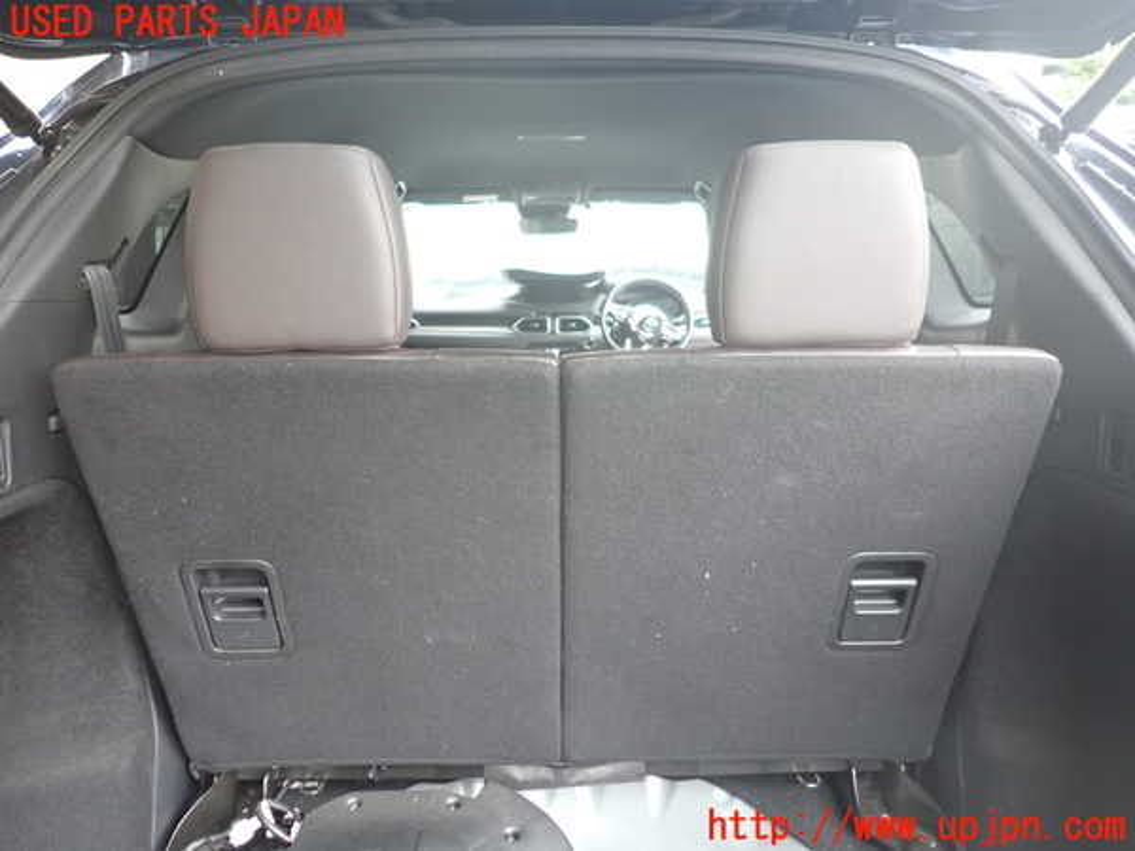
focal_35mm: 25
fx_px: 820
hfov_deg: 69.4
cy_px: 426
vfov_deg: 54.9
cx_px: 568
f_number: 2
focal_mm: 4.5
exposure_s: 1/30
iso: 250
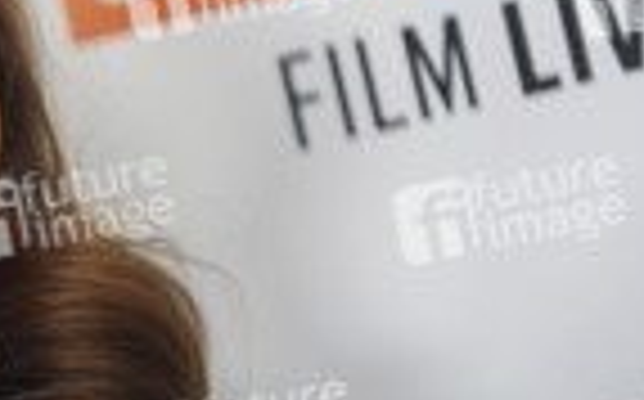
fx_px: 7591
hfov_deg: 4.8
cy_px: 324
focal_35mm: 433
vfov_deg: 3.0
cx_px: -333
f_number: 2.8
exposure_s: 1/250
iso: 1600
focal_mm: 135
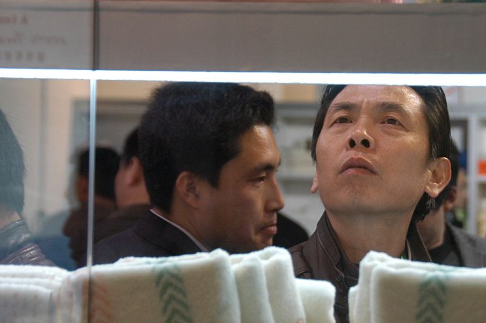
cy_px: 156
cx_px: 376
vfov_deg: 7.5
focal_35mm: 182
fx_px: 2452
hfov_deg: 11.3
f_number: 5.3
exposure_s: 1/80
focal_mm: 75
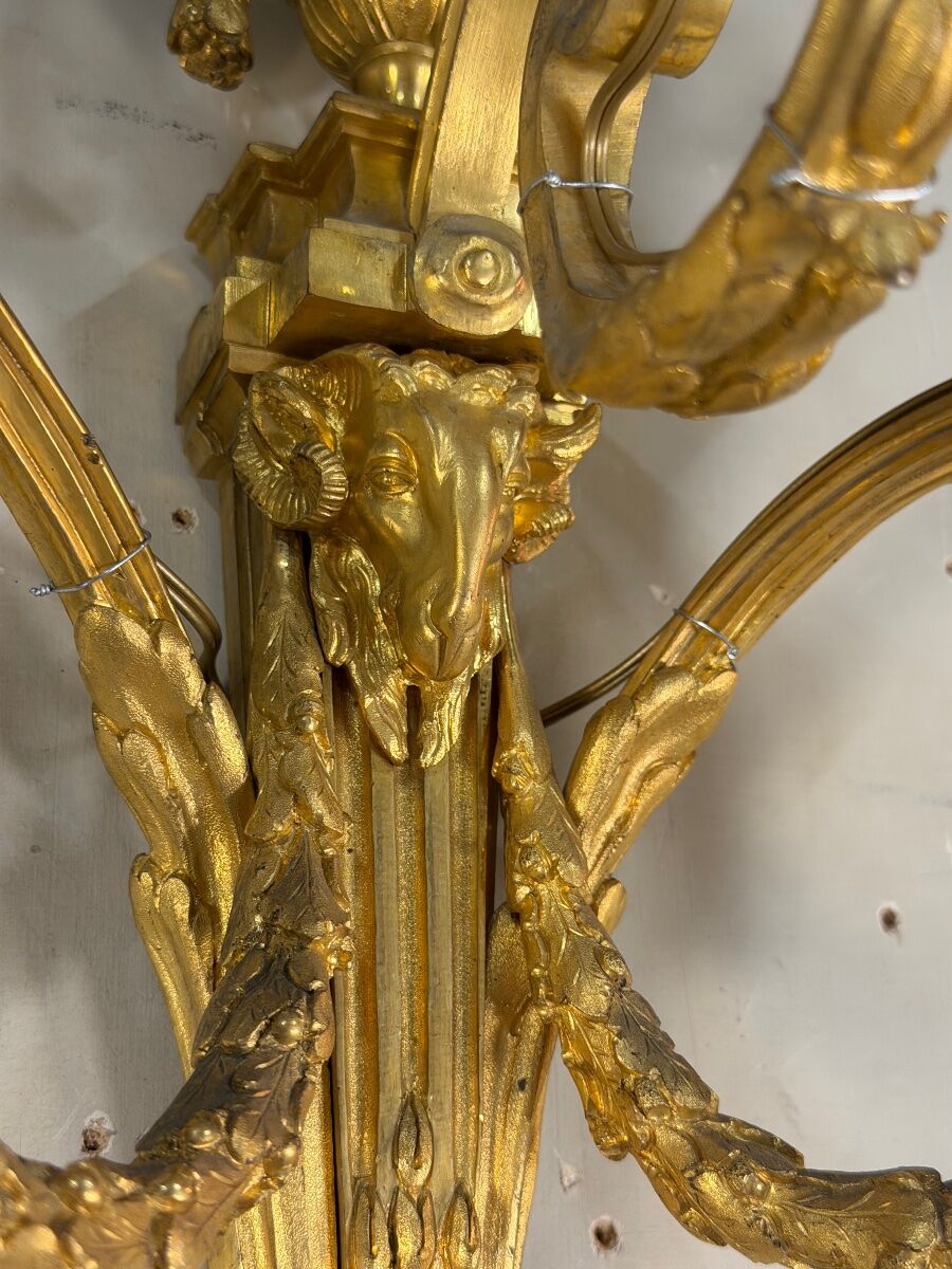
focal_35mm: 48
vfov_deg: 39.7
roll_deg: +2.4
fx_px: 1760
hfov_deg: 30.3
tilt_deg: +18.8
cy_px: 634
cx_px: 476
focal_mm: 6.76
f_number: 1.78
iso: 160
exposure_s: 1/50
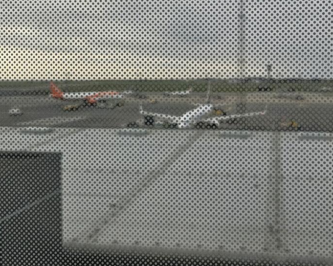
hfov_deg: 47.1
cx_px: 225
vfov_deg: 38.9
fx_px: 374
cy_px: 100
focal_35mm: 38
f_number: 1.8
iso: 64
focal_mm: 5.4
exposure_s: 1/2000
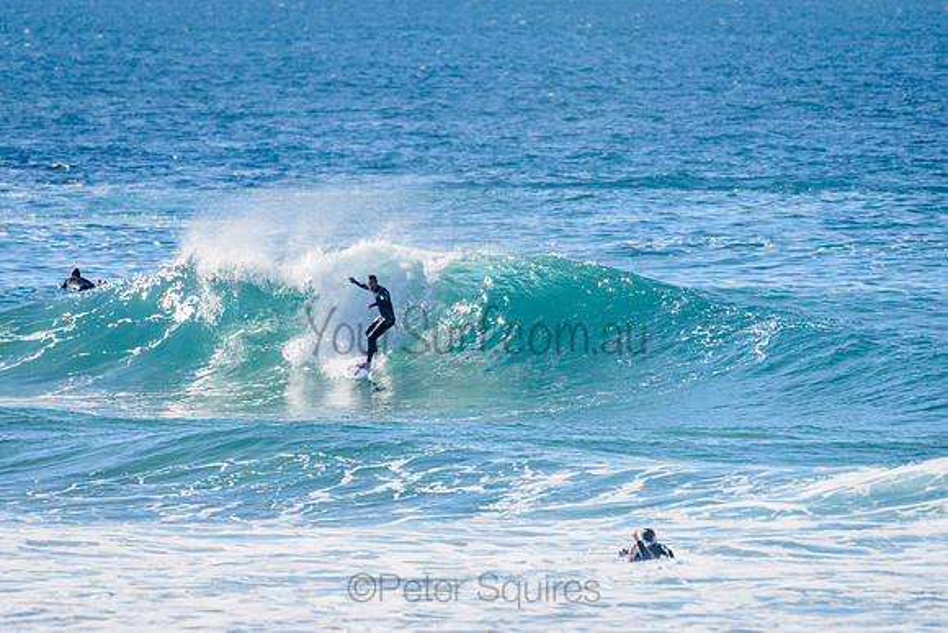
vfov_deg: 2.2
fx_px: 16152
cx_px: 413
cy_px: 308
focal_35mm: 613
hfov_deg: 3.4
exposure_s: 1/4000
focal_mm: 500
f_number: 5.6
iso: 320
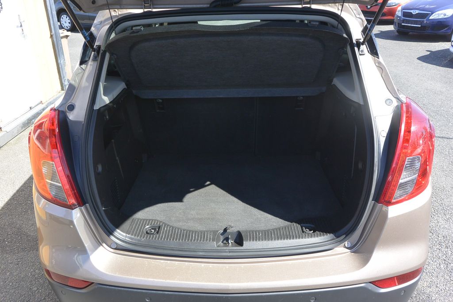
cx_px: 226
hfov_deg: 63.7
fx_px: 365
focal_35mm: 29
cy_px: 151
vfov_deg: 45.0
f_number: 4.5
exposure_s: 1/320
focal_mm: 11
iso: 160
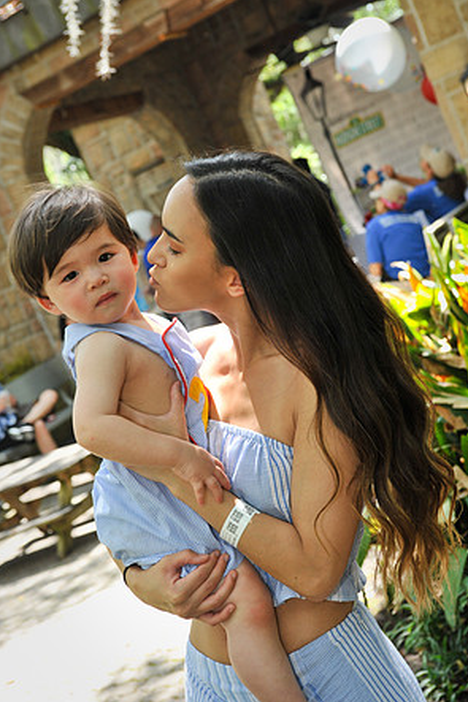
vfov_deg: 28.5
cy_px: 350
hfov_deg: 19.2
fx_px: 1385
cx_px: 234
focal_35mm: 71
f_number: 8
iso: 640
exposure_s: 1/160
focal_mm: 70
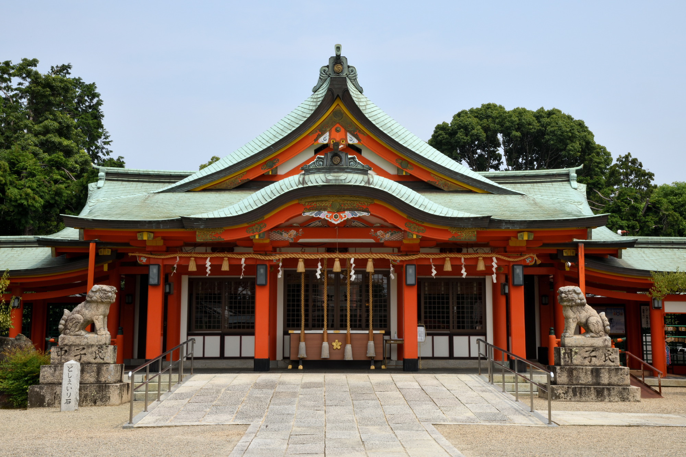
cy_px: 228
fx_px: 953
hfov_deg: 39.6
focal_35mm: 50
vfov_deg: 27.0
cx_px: 343
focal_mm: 50
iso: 500
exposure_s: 1/100
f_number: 22
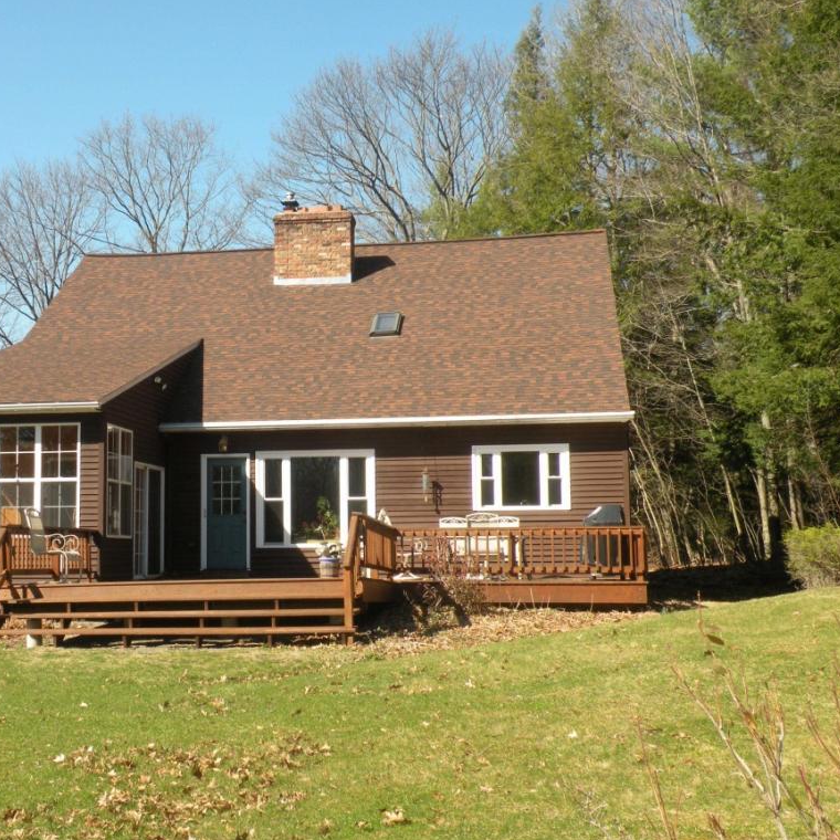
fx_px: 1373
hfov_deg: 33.8
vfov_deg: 34.0
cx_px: 288
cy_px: 420
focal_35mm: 50
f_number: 5.6
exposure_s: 1/218
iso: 94
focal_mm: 7.4
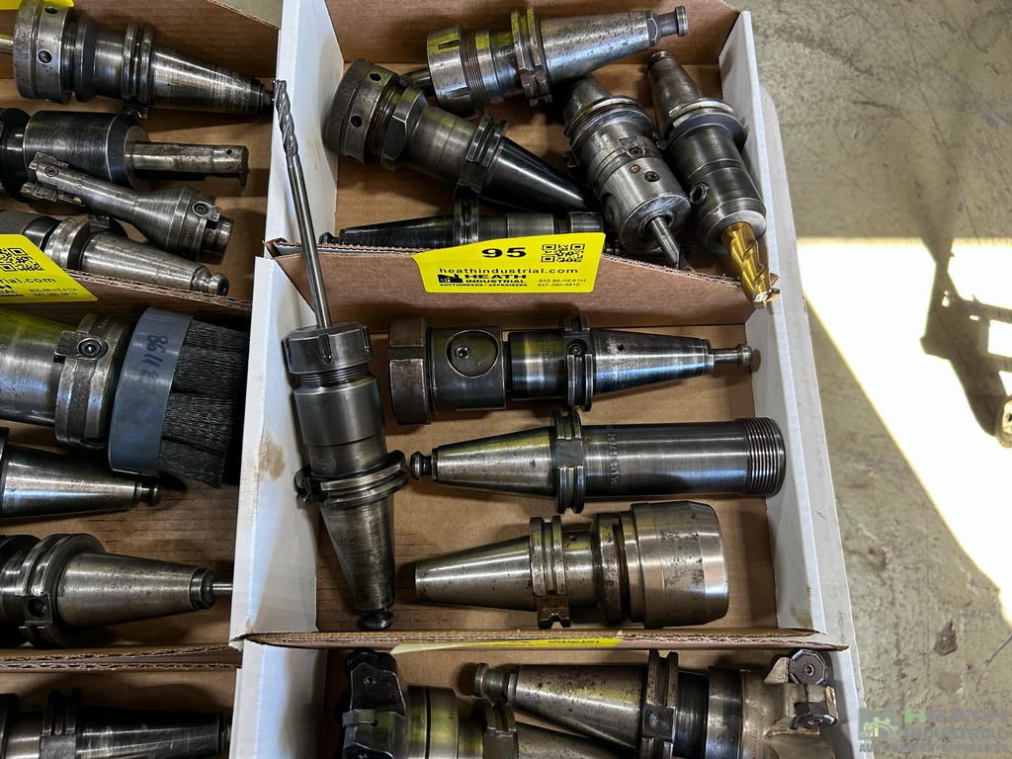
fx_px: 760
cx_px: 506
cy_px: 380
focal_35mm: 26
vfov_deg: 53.1
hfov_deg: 67.3
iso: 125
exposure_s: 1/120
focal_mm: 5.7
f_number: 1.5
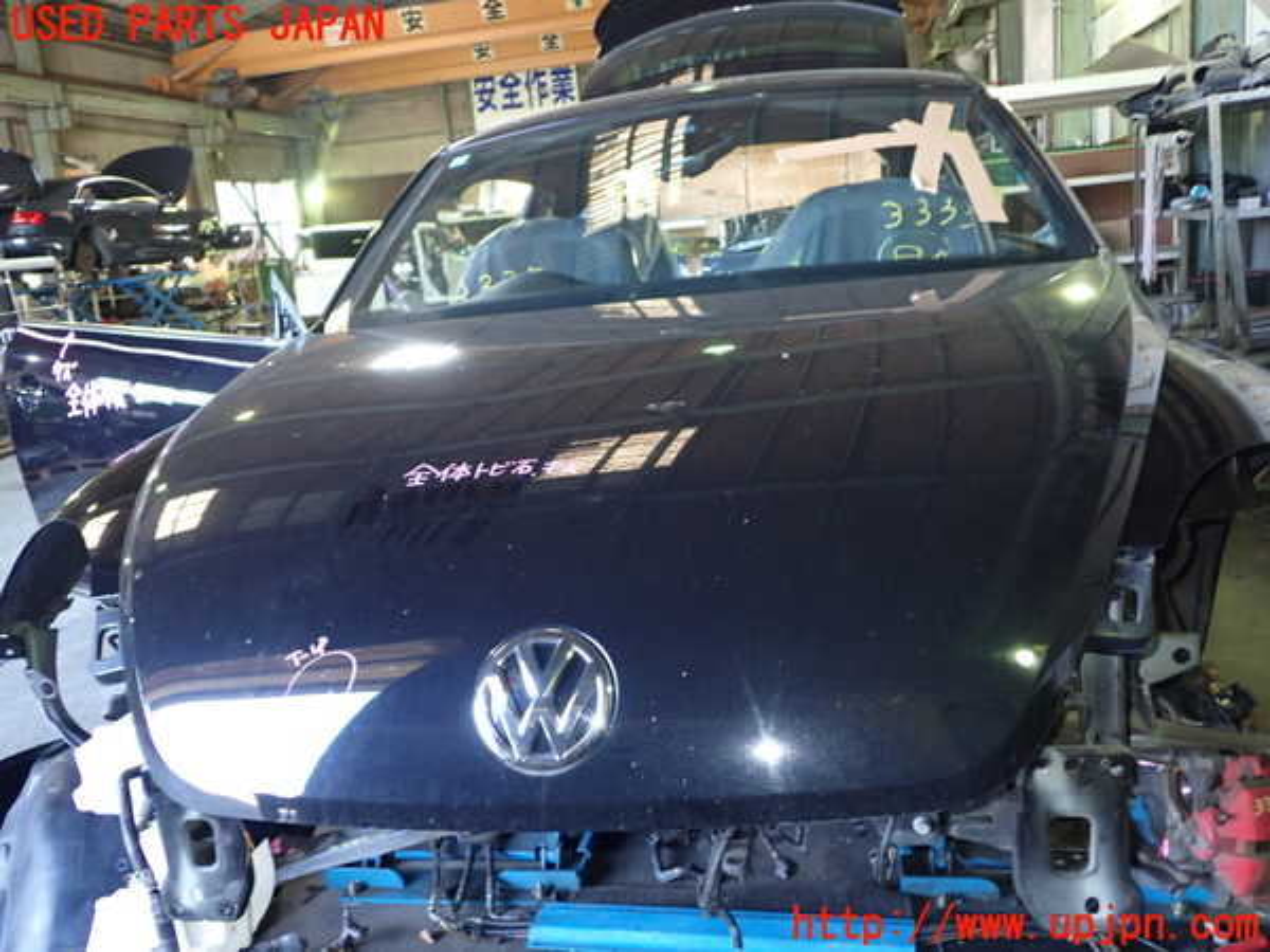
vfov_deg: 46.8
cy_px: 476
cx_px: 635
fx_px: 1101
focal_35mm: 30
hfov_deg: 60.0
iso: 200
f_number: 2.3
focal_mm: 5.4
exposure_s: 1/30
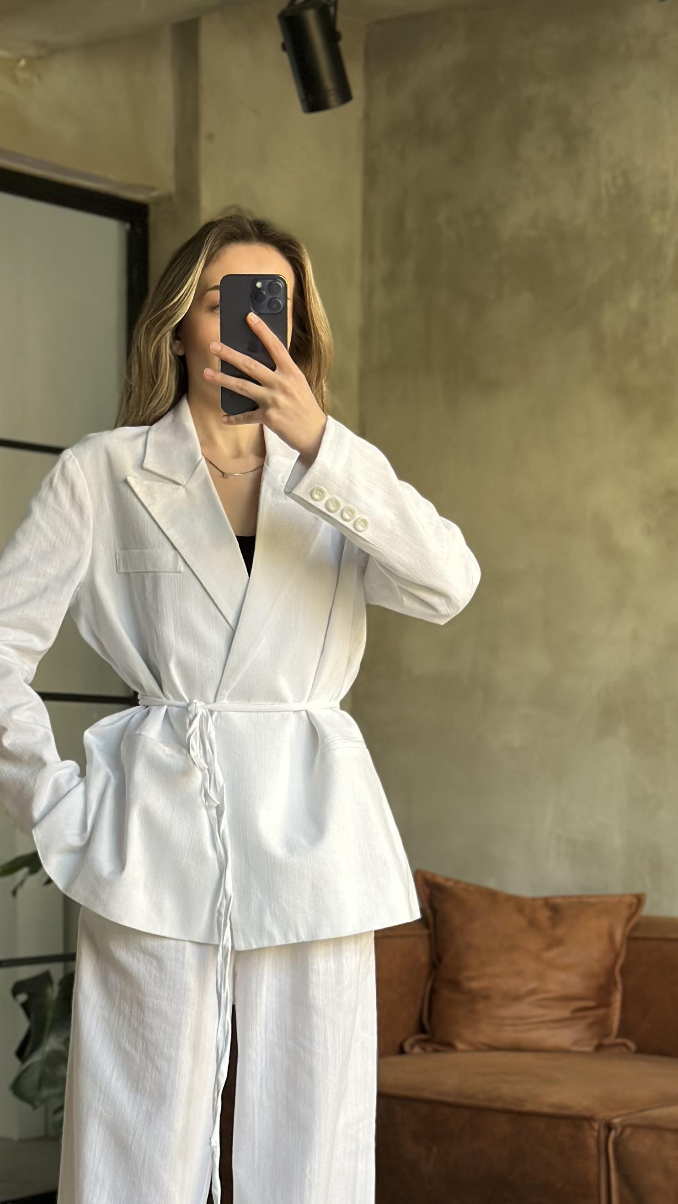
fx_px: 2557
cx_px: 190
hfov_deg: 15.1
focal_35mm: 80
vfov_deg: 26.4
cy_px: 786
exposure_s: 1/64
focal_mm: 6.86
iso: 125
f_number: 1.78
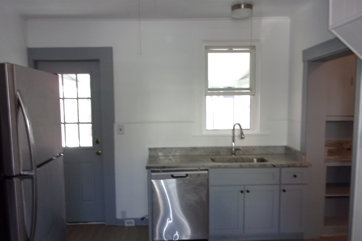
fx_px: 302
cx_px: 177
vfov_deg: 43.5
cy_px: 135
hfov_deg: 61.9
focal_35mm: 30
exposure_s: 1/34
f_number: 3.9
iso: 200
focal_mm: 5.1
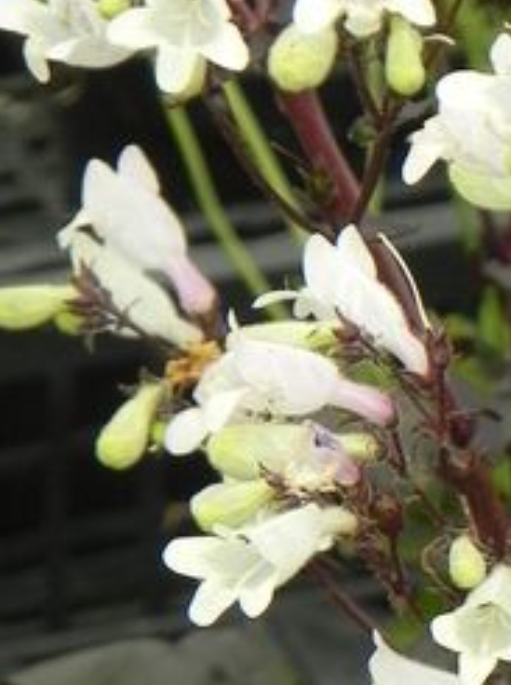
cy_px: 201
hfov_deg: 2.8
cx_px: 771
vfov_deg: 3.7
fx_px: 10459
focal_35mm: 530
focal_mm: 28.8
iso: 160
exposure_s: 1/250
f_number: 5
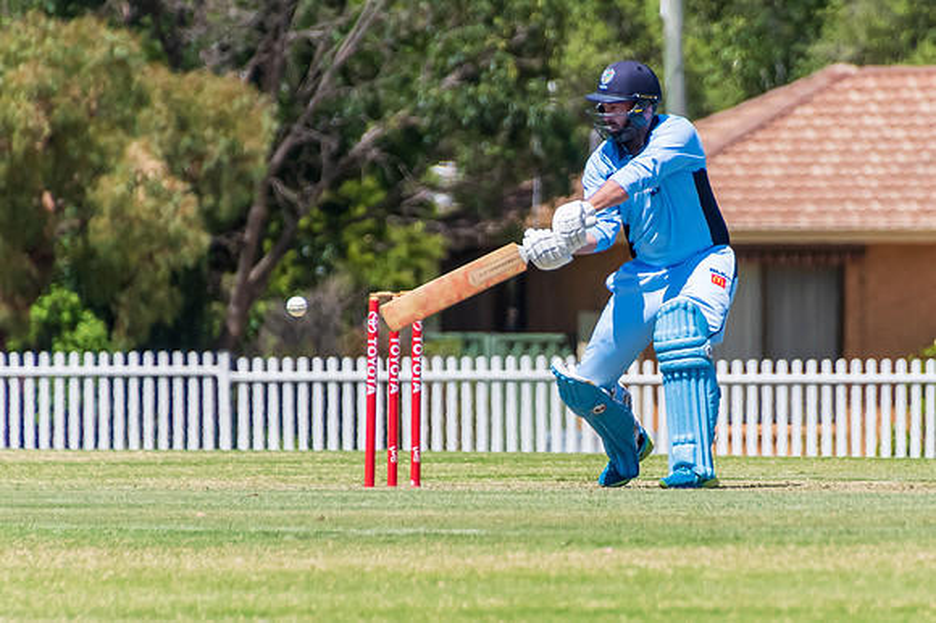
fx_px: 25172
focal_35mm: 969
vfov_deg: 1.4
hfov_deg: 2.1
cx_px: 592
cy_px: 350
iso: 400
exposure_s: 1/2500
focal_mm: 400
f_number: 6.3
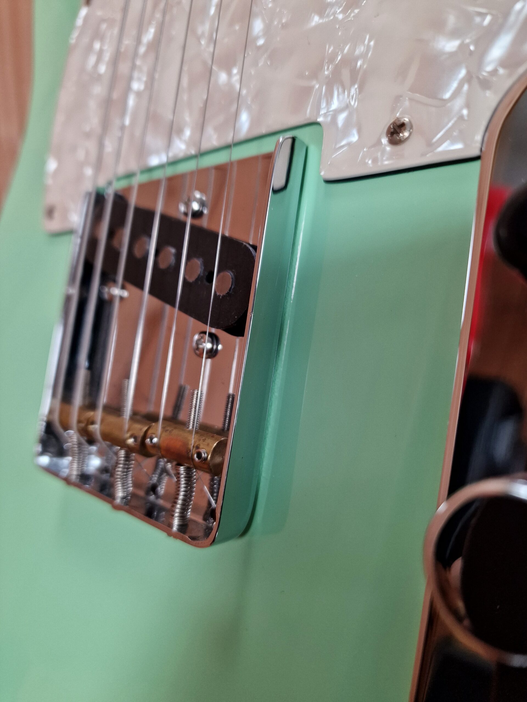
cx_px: 264
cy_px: 351
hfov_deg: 58.9
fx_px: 467
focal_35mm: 23
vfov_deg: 73.9
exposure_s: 1/182
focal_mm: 6.4
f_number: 1.8
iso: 200
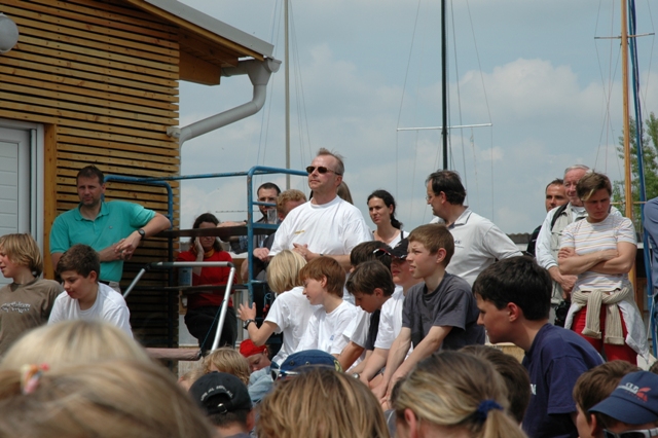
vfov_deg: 13.0
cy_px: 219
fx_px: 1918
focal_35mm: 105
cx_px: 329
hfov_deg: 19.5
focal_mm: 70
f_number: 10
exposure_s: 1/400
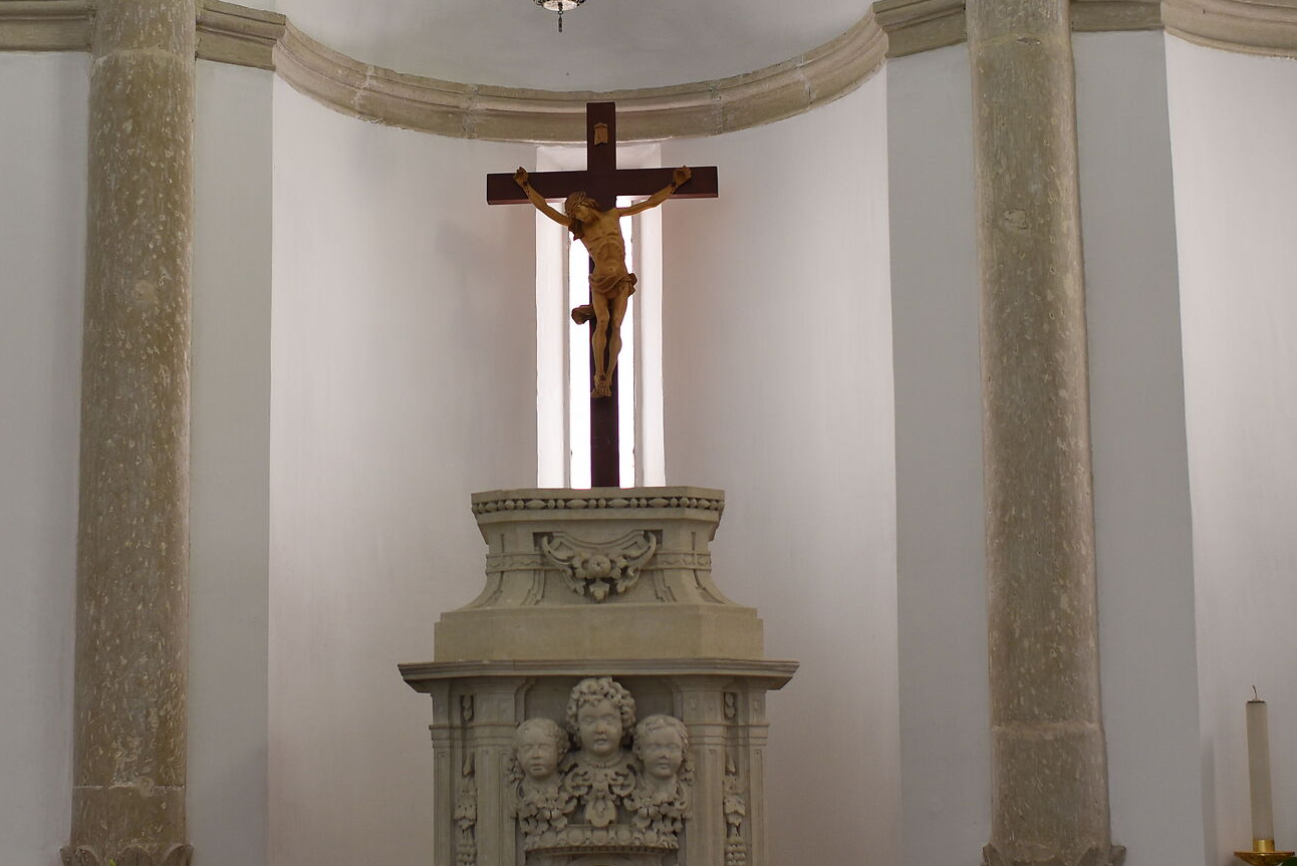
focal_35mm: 65
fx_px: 2343
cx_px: 575
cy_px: 317
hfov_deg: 30.9
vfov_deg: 20.9
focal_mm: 35
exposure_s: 1/60
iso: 500
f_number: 2.8
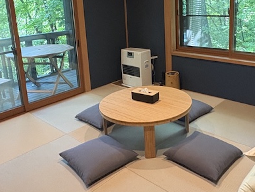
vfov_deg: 39.0
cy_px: 57
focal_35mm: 36
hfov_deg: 51.2
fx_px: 265
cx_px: 145
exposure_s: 1/50
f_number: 2.2
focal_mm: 2.22
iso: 400
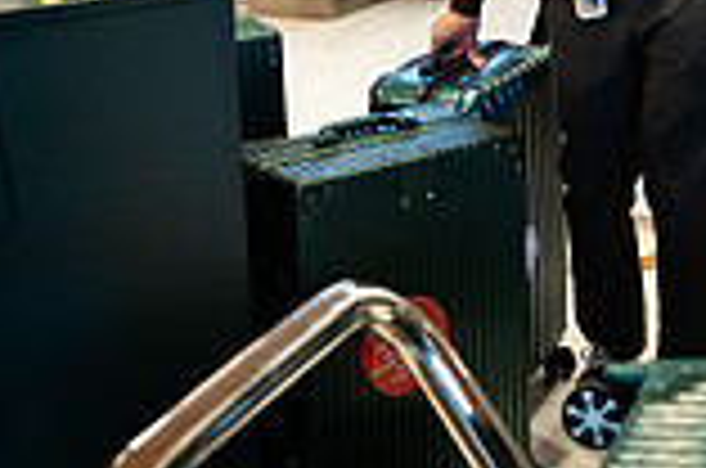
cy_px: -99
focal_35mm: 90
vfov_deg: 14.6
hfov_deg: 22.1
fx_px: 1761
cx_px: 652
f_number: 3.2
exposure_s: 1/200
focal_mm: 24
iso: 1250
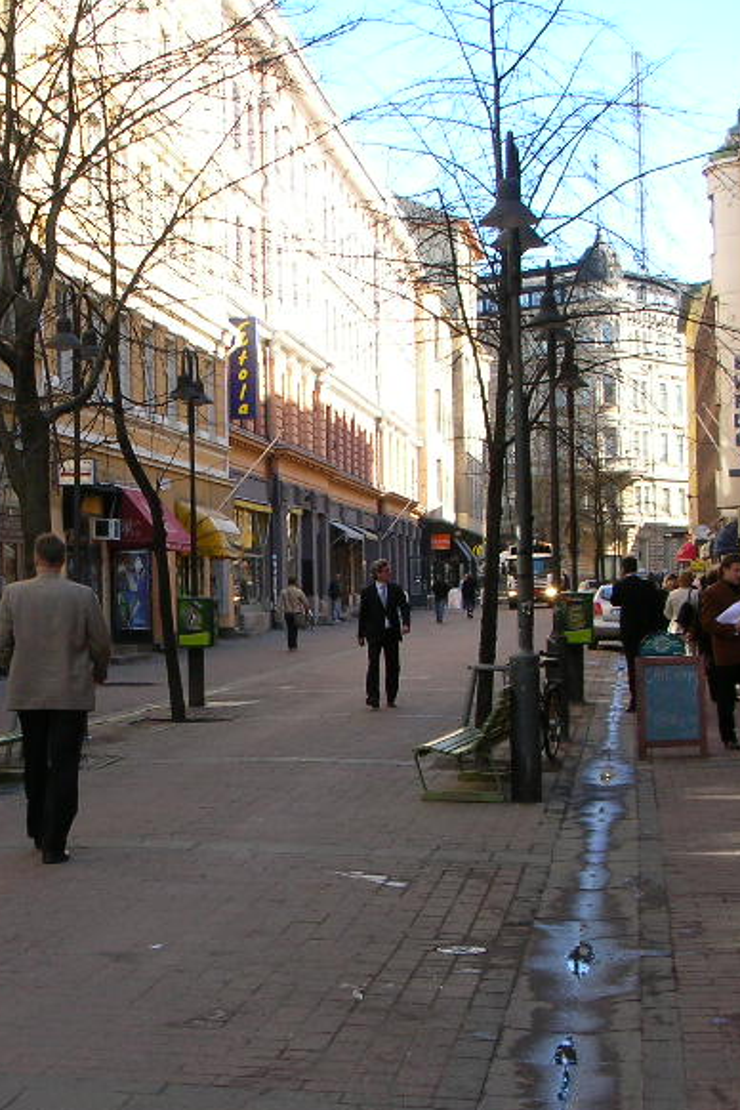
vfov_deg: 31.4
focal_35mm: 64
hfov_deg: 20.8
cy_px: 620
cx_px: 61
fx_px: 1973
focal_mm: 5.8
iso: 50
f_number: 3
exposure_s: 1/237
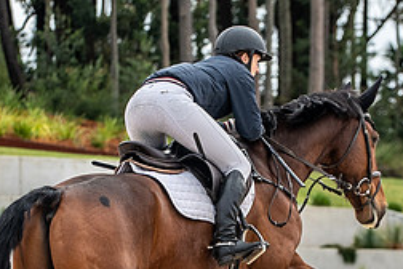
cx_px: 213
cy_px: 210
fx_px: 4690
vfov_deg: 3.3
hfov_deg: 4.9
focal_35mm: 419
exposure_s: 1/2000
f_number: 3.5
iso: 200
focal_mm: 95
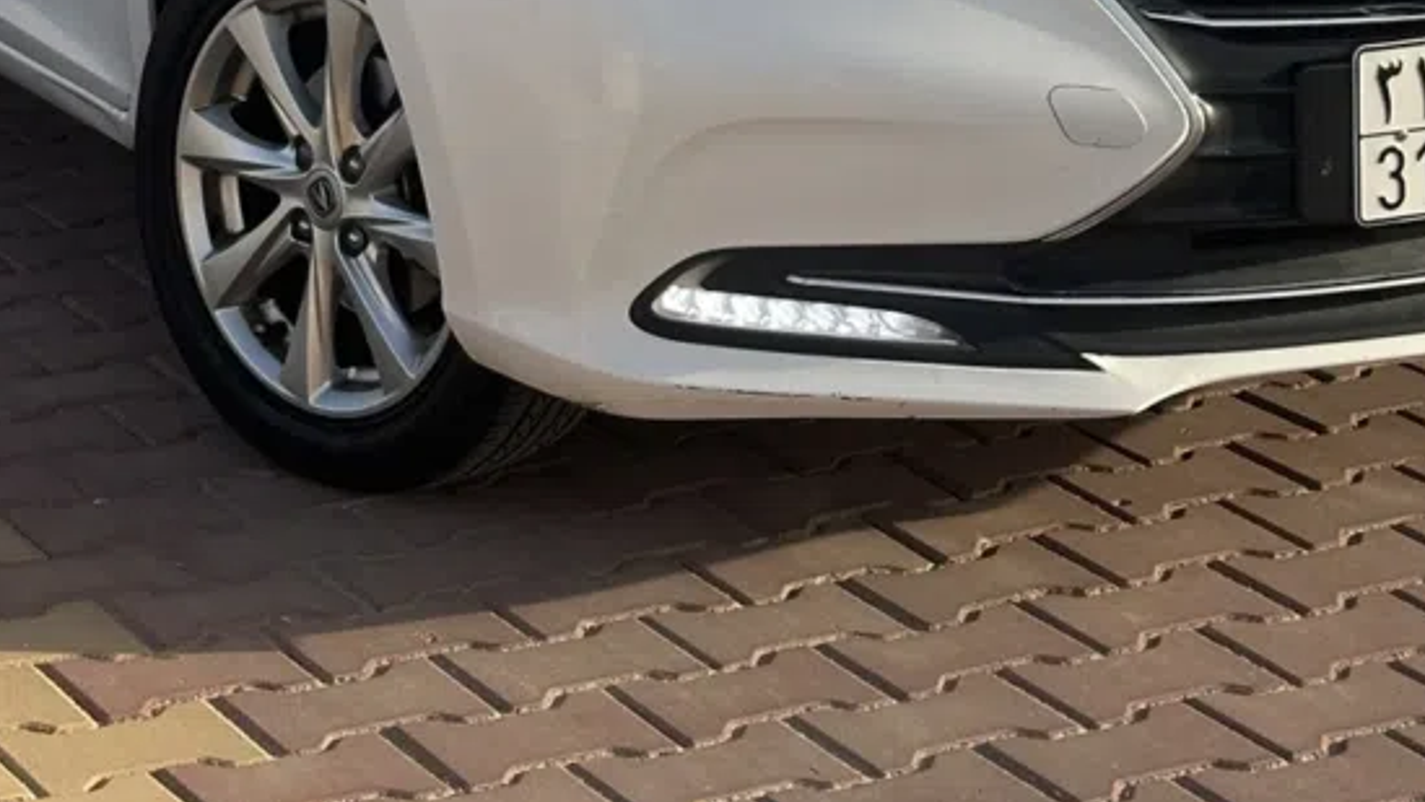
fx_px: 4913
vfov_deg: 8.9
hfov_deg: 16.5
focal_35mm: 130
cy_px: -689
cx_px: 758
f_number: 1.78
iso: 64
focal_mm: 6.86
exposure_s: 1/3257
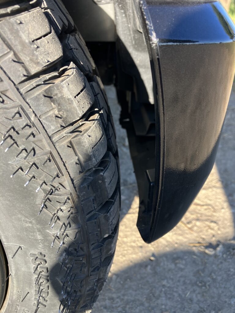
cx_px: 118
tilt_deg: -30.7
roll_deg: -1.1
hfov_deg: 49.7
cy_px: 156
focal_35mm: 28
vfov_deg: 63.4
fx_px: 253
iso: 25
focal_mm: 3.99
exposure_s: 1/136
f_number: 1.8
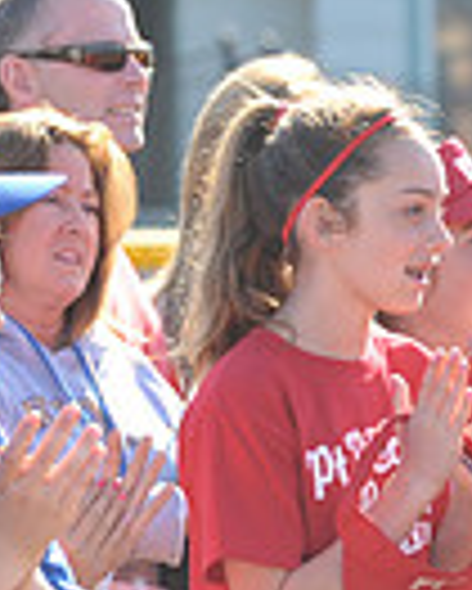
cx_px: 1065
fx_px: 14494
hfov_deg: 1.9
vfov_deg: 2.3
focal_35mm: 831
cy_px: 468
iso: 400
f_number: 7.1
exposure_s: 1/320
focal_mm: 200
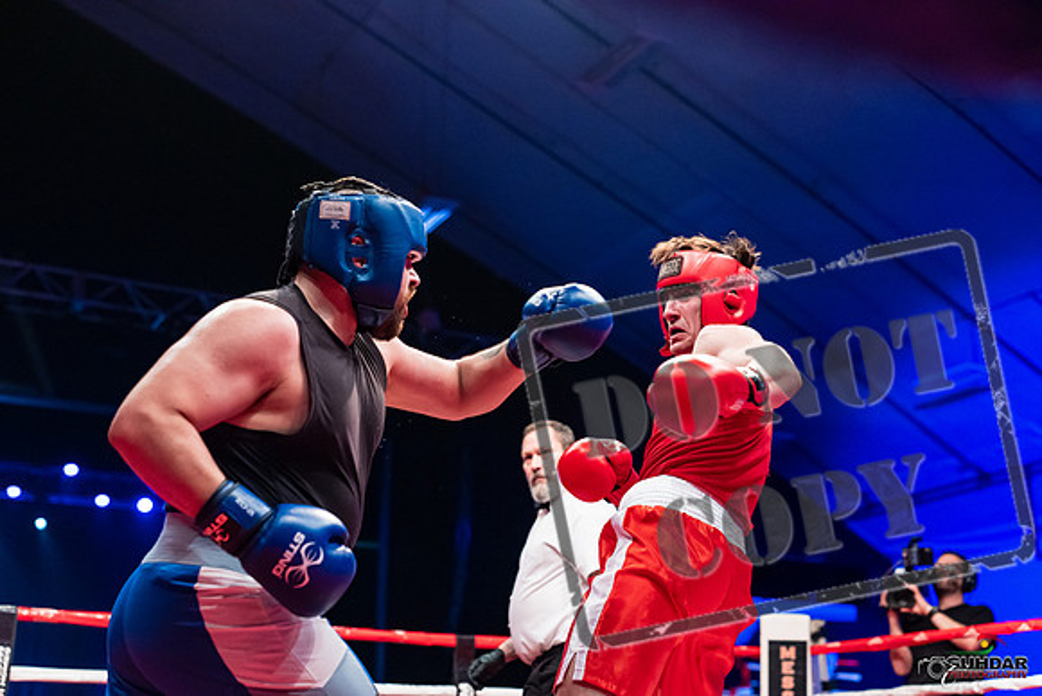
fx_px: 1447
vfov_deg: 27.0
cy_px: 348
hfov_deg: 39.6
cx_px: 521
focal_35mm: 50
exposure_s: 1/1000
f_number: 2.8
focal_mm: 50
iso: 4000
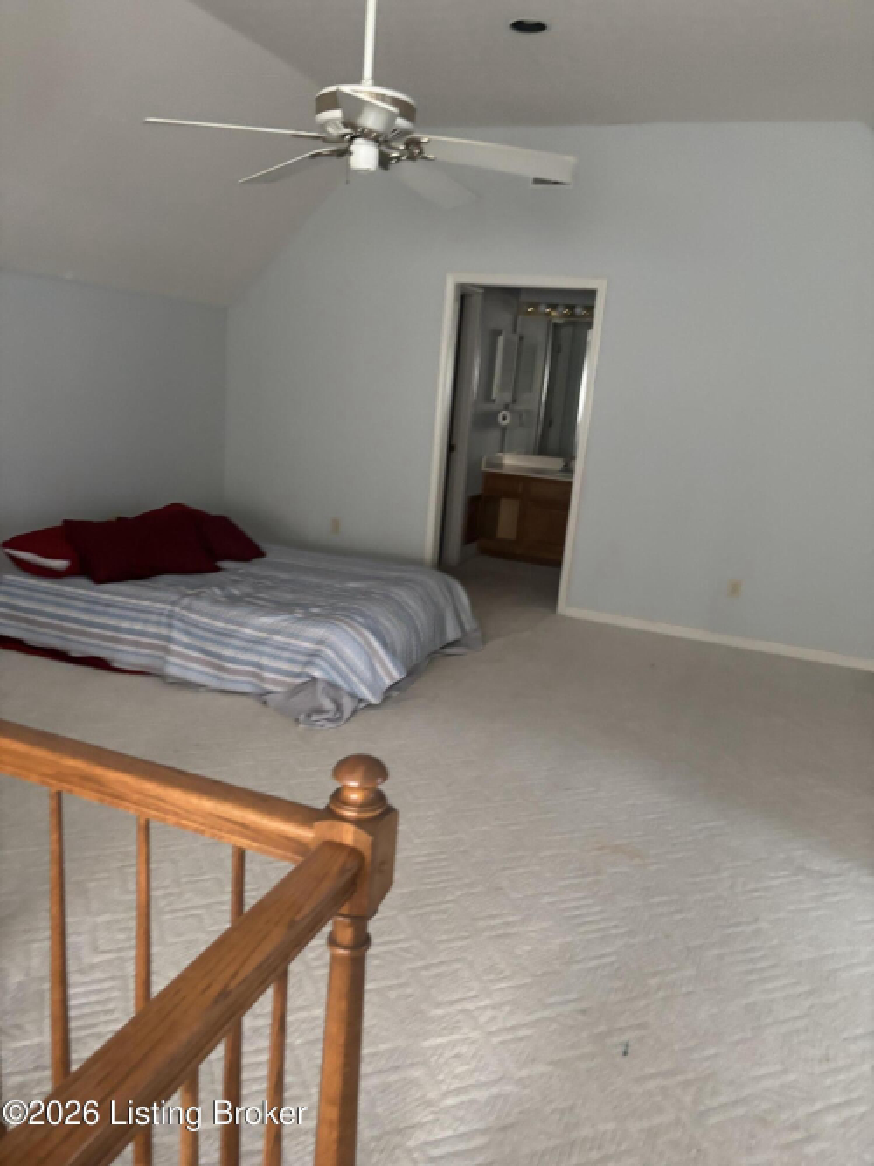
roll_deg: -4.3
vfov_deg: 67.3
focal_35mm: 26
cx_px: 437
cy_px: 583
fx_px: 876
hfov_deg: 53.0
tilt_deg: -11.6
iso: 500
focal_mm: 5.96
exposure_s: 1/30
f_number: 1.6
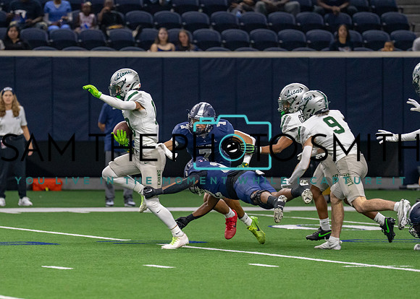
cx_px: 141
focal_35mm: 352
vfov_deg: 4.1
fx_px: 4192
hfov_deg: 5.7
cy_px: 156
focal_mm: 200
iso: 2500
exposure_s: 1/1000
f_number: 2.8
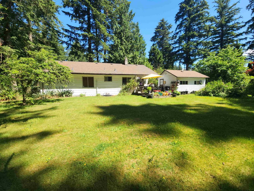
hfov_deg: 106.2
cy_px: 96
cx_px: 127
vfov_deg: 89.9
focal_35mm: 13
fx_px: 95
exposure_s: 1/845
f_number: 2.2
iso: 50
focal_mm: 2.2
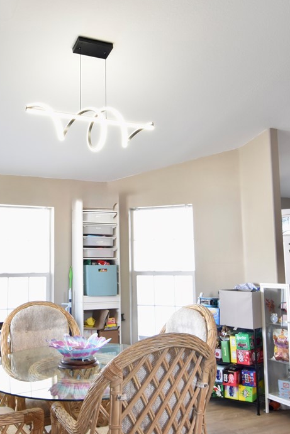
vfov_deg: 57.2
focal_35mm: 33
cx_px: 78
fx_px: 399
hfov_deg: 39.1
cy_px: 211
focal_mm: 14
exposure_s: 1/2.5
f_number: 11
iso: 400
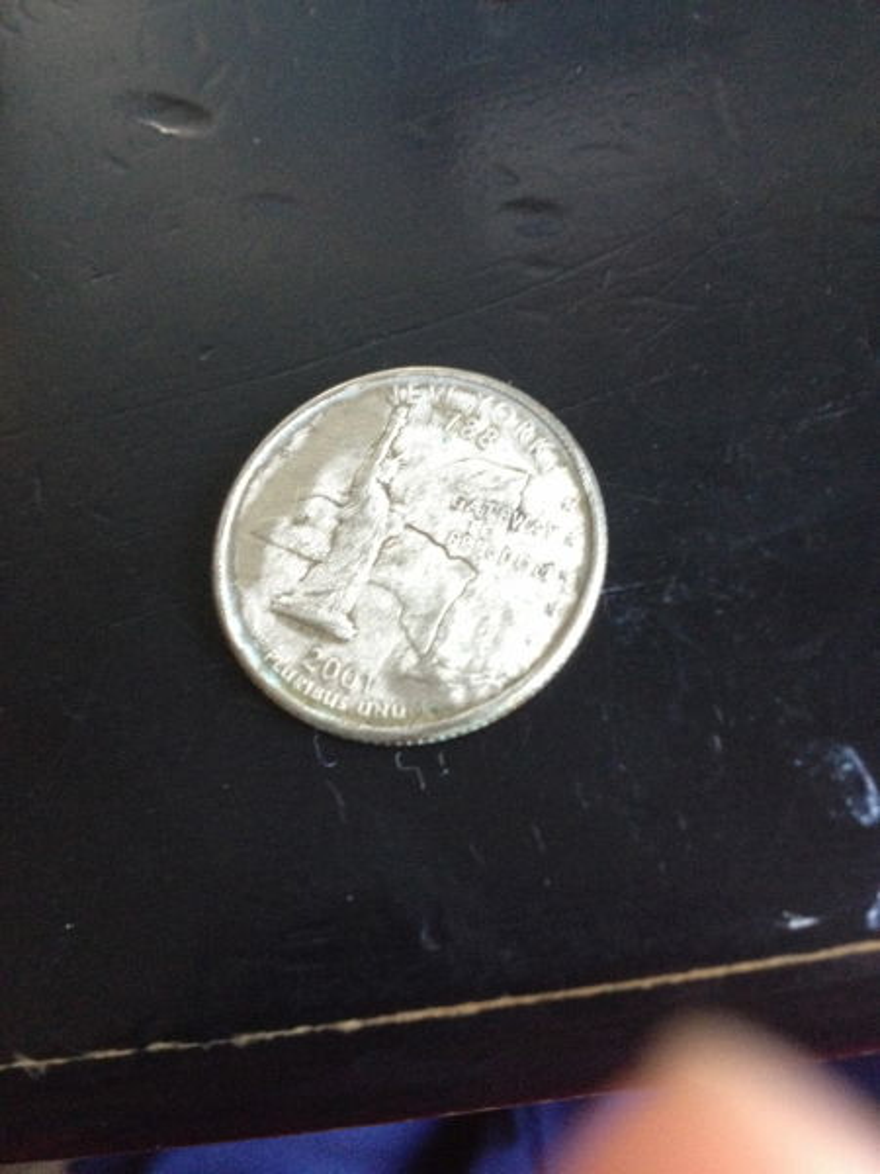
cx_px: 440
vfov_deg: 52.6
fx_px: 1186
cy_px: 587
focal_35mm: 35
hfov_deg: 40.7
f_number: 2.4
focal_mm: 4.28
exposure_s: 1/15
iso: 500
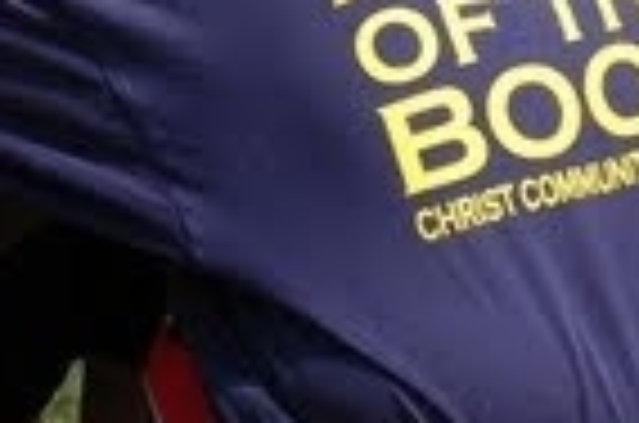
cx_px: 310
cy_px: -432
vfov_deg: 3.5
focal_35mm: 390
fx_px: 6907
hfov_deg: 5.3
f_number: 9
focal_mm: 46
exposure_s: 1/320
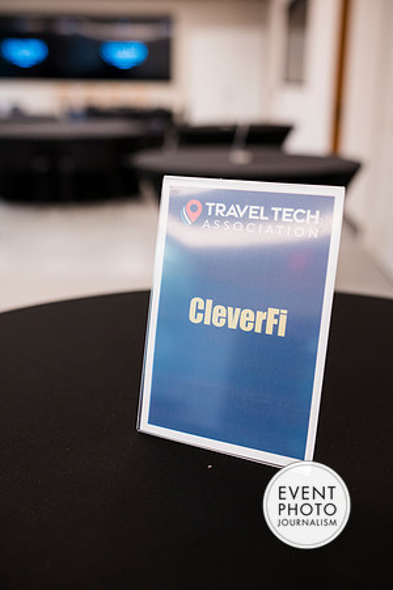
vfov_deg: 51.9
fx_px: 606
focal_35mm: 37
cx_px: 196
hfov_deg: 35.9
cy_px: 295
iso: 1400
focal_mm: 37
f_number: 3.2
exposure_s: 1/200
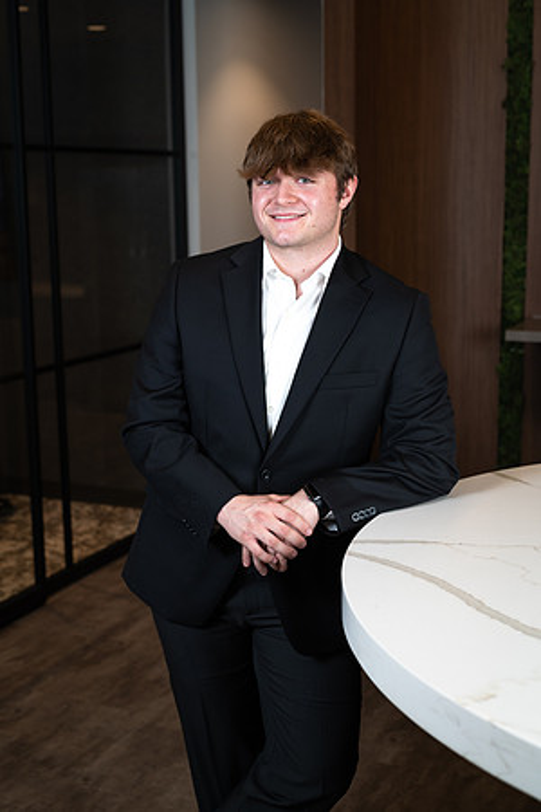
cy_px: 406
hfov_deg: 27.0
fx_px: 1127
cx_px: 270
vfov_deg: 39.6
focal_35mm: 50
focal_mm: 50
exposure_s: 1/125
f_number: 4.5
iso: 100
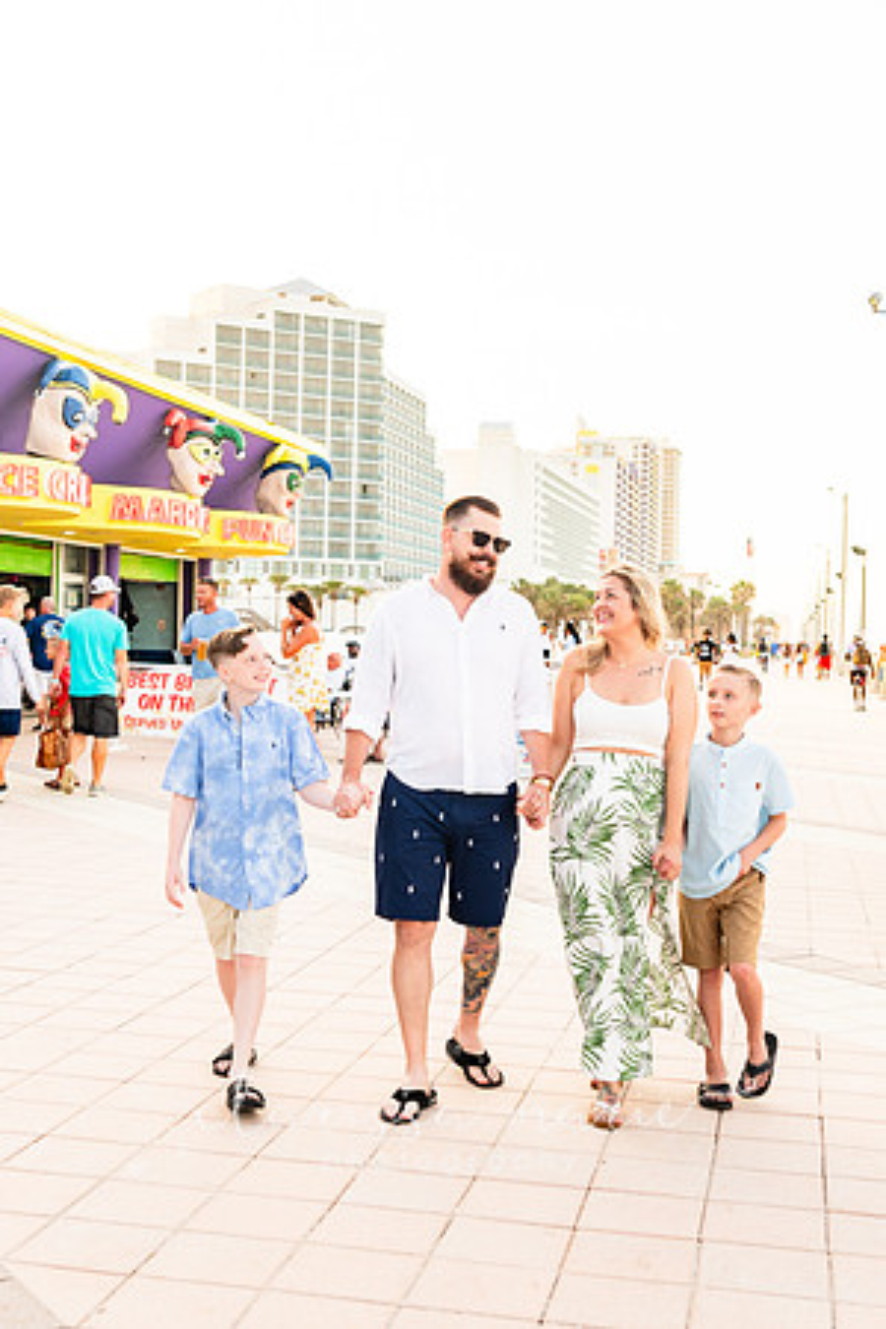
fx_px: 1748
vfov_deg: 41.6
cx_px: 461
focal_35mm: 47
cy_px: 626
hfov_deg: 28.4
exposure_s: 1/200
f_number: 2.8
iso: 80
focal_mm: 26
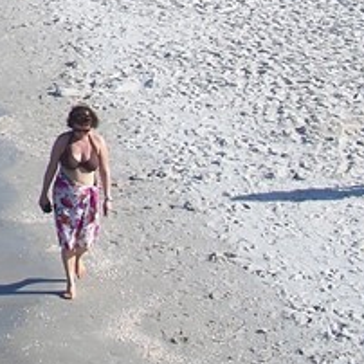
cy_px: -200
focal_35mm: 166
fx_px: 1975
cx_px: -243
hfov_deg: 10.1
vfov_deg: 10.2
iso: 64
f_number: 4
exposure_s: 1/500
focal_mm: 7.8
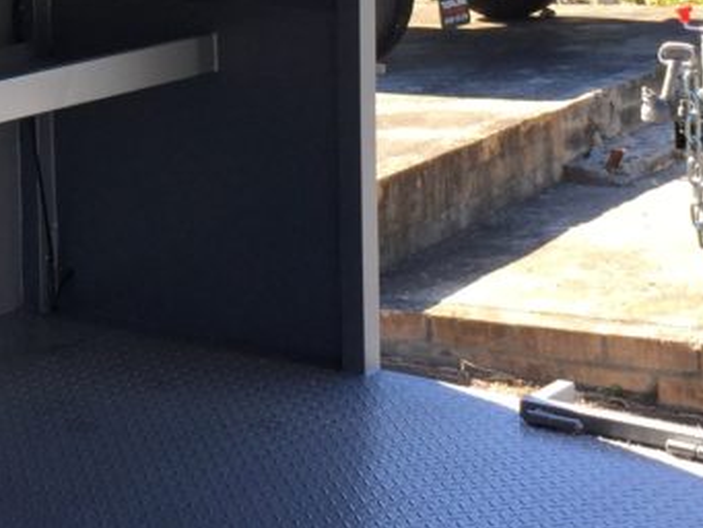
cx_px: 144
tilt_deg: -2.1
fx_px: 2072
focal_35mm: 102
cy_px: -105
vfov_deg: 14.1
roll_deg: +3.9
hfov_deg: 19.1
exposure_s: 1/280
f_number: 2.2
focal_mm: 4.15
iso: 32
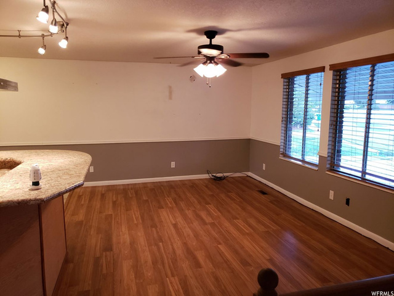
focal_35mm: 26
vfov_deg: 53.1
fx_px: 296
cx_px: 197
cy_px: 148
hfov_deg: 67.3
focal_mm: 4.3
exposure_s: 1/40
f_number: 1.5
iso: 250
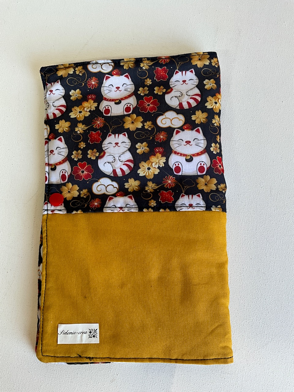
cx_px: 147
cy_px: 196
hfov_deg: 48.2
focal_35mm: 29
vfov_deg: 61.7
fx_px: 328
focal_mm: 3
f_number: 1.8
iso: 32
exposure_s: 1/100
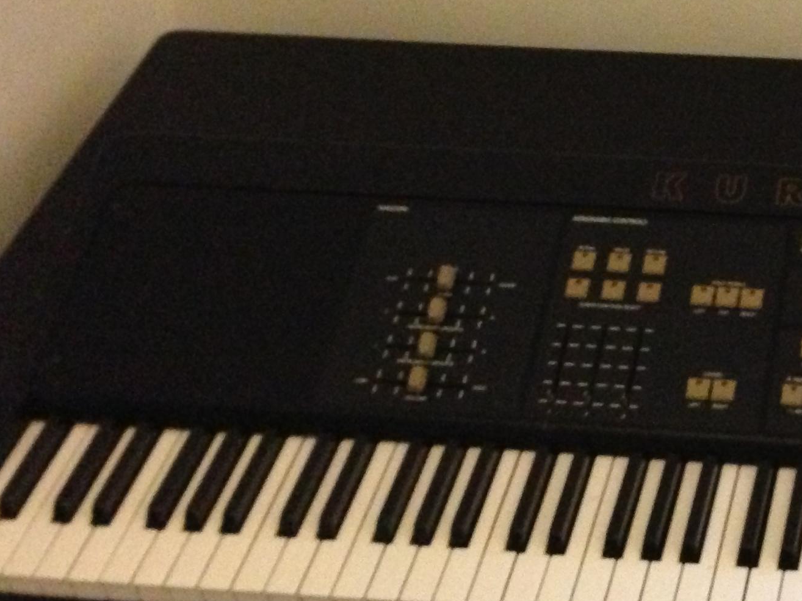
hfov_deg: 22.5
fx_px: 1899
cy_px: 243
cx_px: 886
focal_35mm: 82
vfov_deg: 18.0
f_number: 2.4
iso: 800
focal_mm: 4.13
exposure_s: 1/15
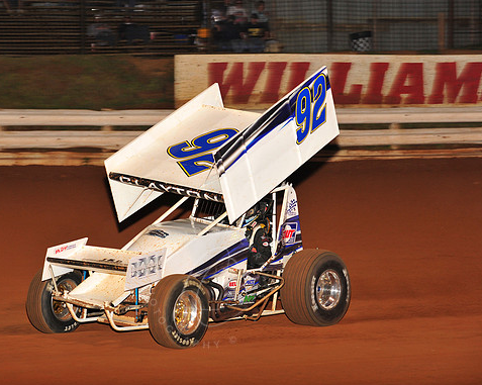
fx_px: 1953
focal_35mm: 137
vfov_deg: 11.3
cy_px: 194
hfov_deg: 14.1
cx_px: 208
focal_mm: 120
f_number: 6.3
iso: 1000
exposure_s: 1/320
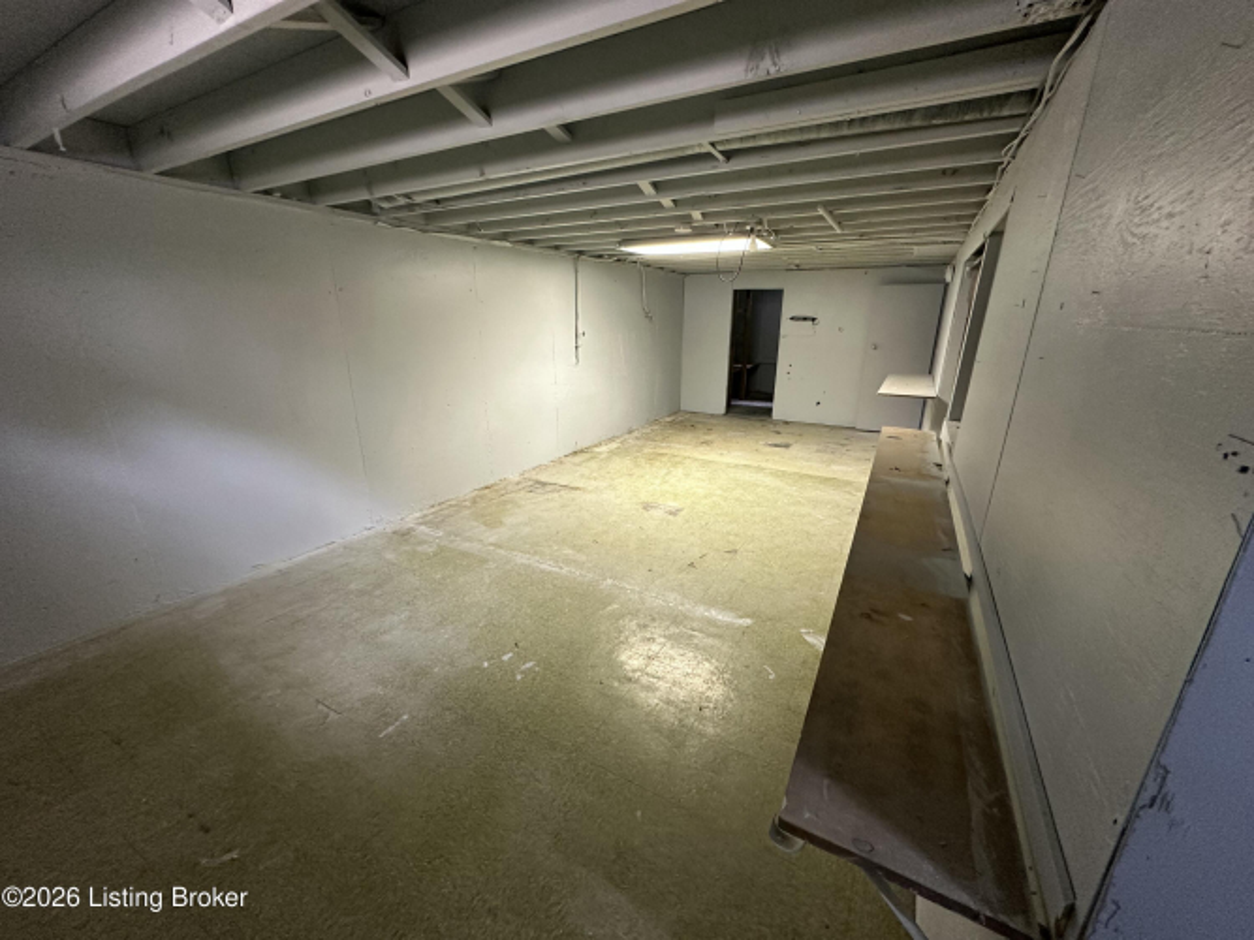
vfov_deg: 85.7
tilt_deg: -16.5
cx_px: 627
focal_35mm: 14
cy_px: 470
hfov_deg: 102.1
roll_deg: +0.2
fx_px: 507
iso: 250
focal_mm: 2.22
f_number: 2.2
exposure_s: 1/60
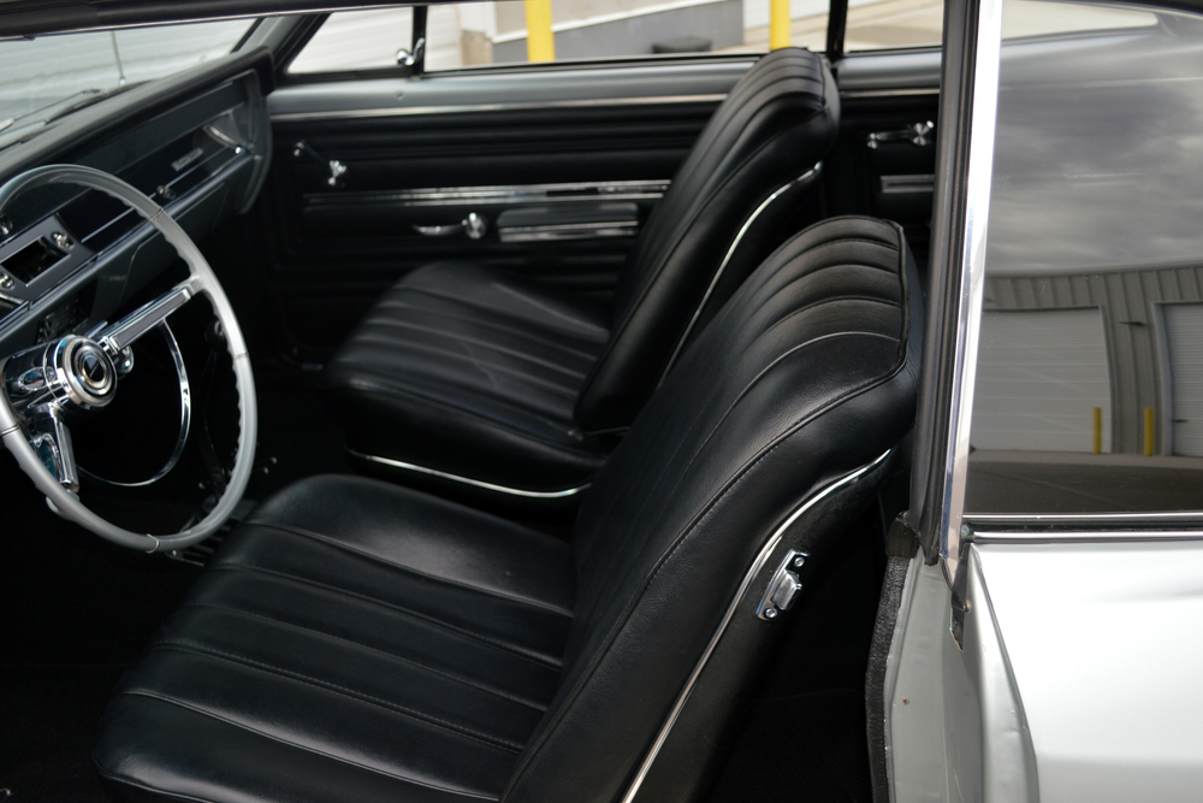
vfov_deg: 36.9
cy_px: 402
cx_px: 602
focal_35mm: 36
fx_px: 1203
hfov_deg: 53.1
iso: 100
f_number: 4
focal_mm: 24
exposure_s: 1/125
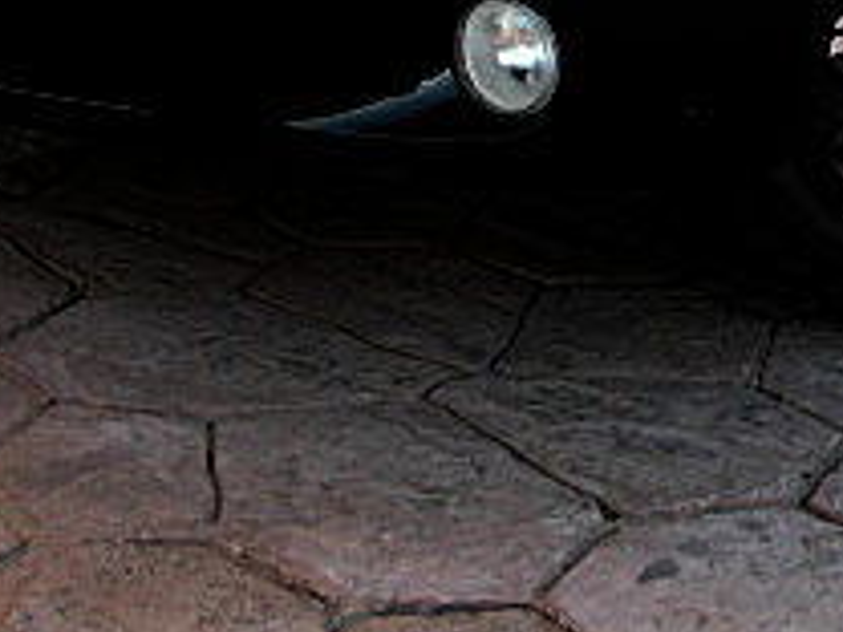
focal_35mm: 111
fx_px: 2703
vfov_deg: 12.7
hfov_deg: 17.6
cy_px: -296
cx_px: 648
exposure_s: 1/100
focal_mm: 6.3
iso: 50
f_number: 2.8
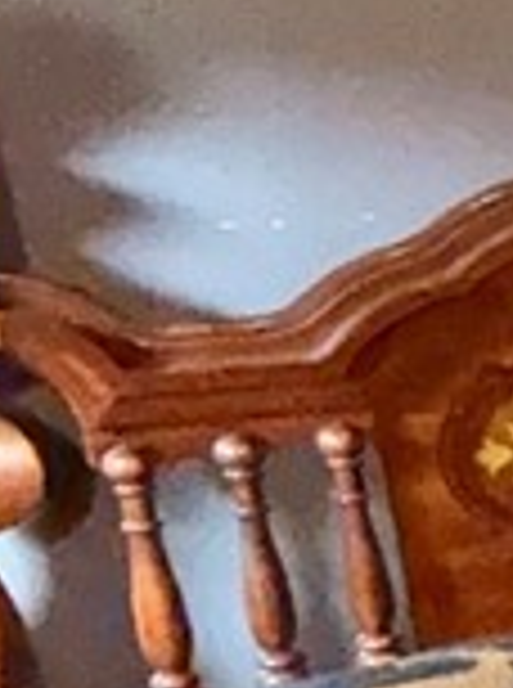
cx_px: 1670
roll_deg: -1.5
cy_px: 666
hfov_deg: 10.0
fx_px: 1865
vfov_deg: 20.3
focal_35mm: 94
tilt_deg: -17.2
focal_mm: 2.22
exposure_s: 1/22
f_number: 2.2
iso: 800
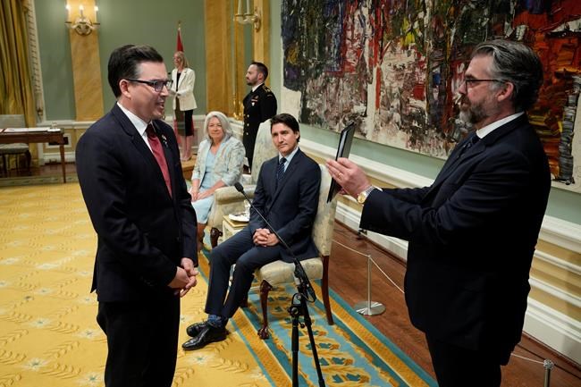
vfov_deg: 36.9
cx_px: 290
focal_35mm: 36
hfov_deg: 53.1
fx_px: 581
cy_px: 194
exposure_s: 1/160
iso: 1600
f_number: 6.3
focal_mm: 36
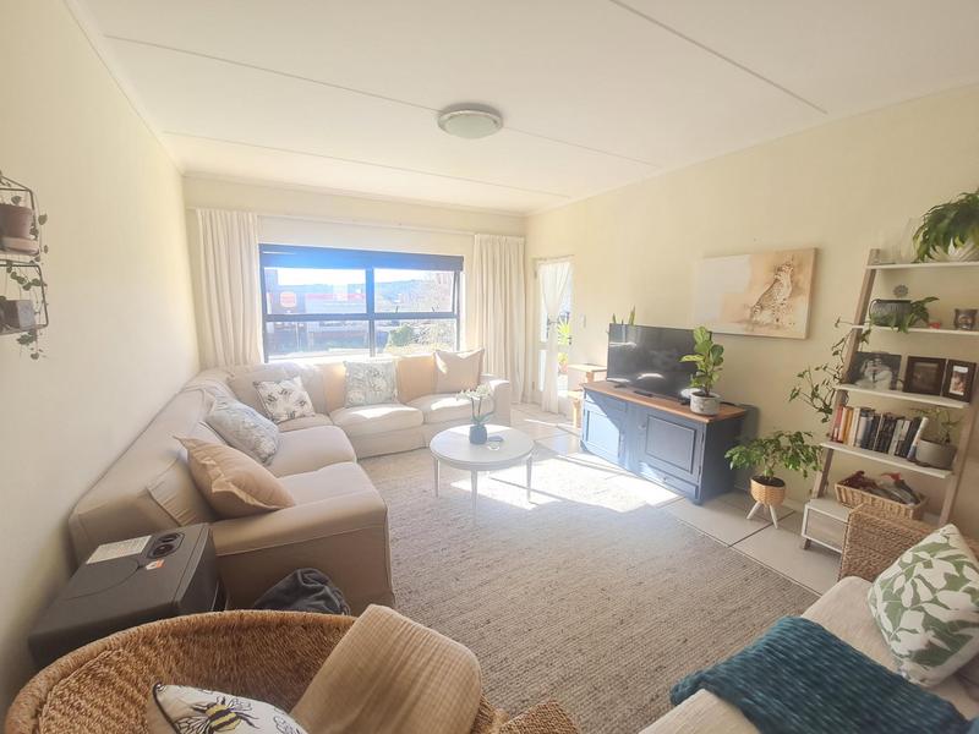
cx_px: 490
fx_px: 368
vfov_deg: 89.9
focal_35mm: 13
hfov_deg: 106.2
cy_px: 367
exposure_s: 1/100
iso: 64
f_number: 2.2
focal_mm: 1.74
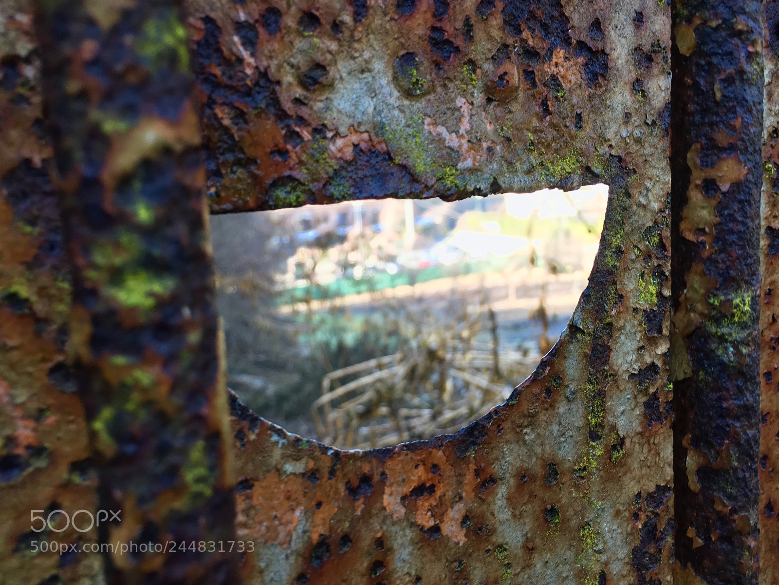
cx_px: 390
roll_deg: -1.6
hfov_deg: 61.6
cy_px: 292
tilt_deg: -9.0
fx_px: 653
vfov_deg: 48.3
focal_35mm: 29
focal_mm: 4.15
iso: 25
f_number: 2.2
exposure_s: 1/50
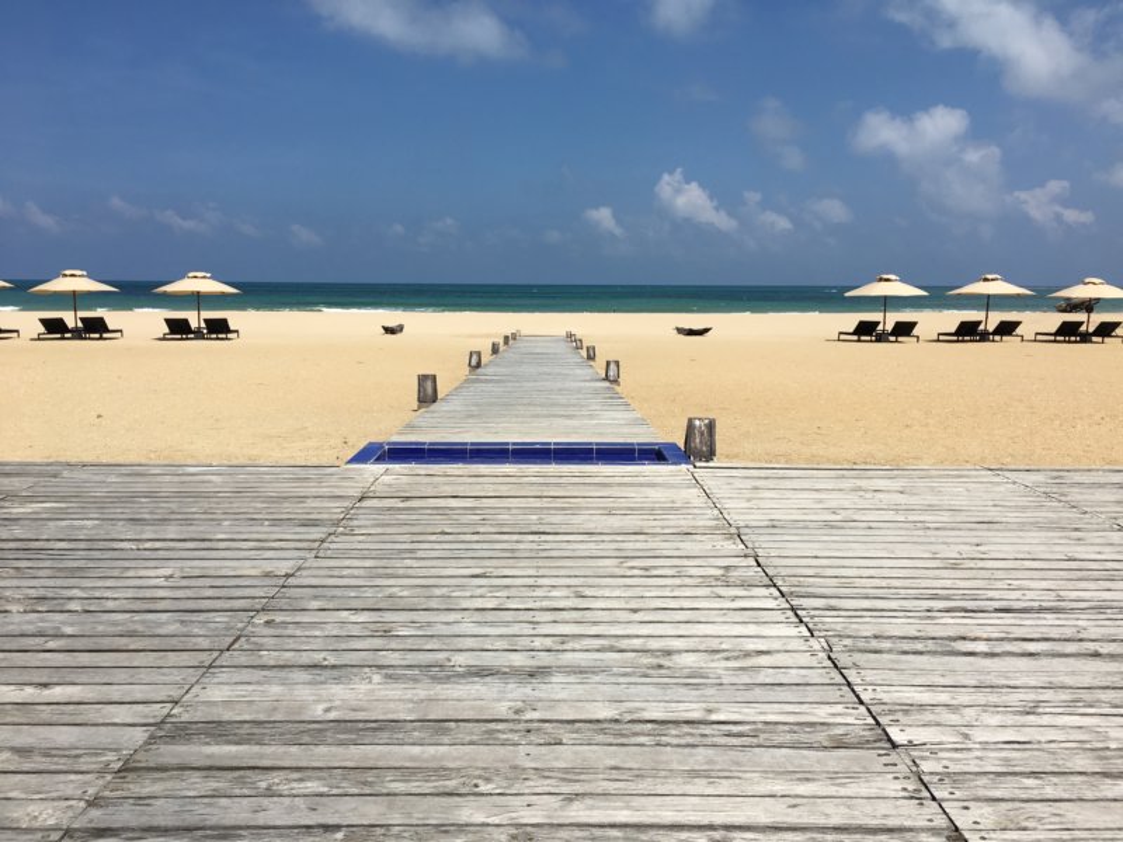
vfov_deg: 48.2
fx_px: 941
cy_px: 421
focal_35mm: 29
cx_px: 562
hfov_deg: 61.7
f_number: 2.2
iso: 25
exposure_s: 1/3497
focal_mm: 4.15
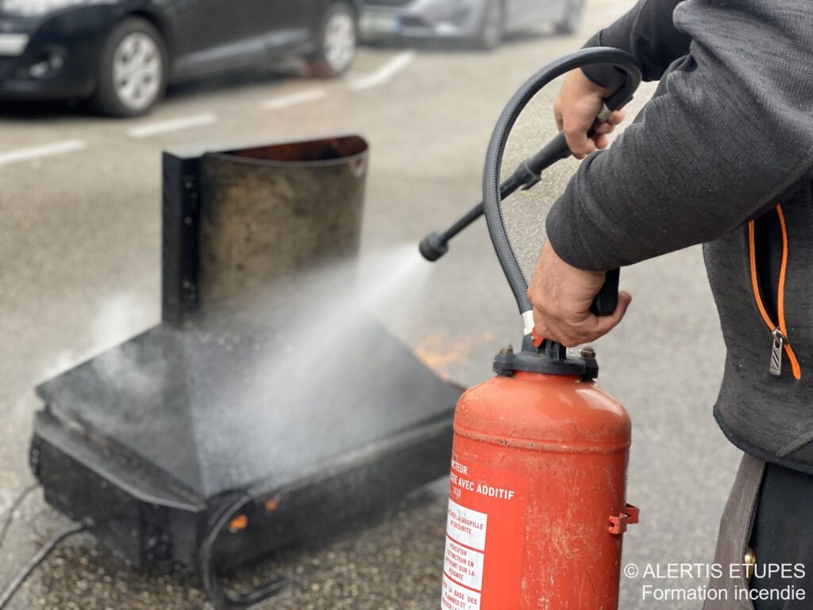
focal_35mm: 52
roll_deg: -3.9
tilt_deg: -16.8
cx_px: 406
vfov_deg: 28.0
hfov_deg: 36.8
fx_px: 1221
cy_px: 305
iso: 32
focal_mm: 6
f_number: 2
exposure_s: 1/122
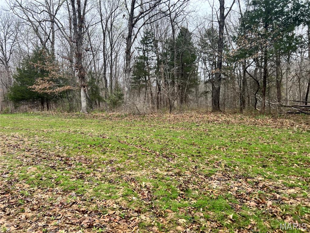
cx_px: 155
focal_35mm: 26
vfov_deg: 53.1
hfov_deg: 67.3
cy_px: 116
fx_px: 233
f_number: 1.5
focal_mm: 5.7
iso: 40
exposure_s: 1/212
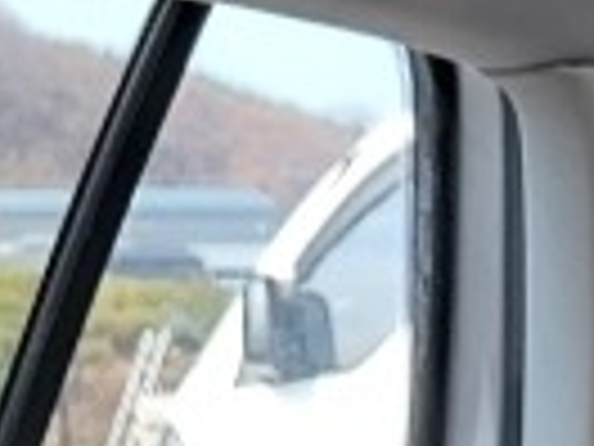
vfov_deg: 7.4
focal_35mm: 186
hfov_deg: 10.4
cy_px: -640
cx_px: -194
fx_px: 3192
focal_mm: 4.6
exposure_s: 1/60
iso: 80
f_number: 1.8
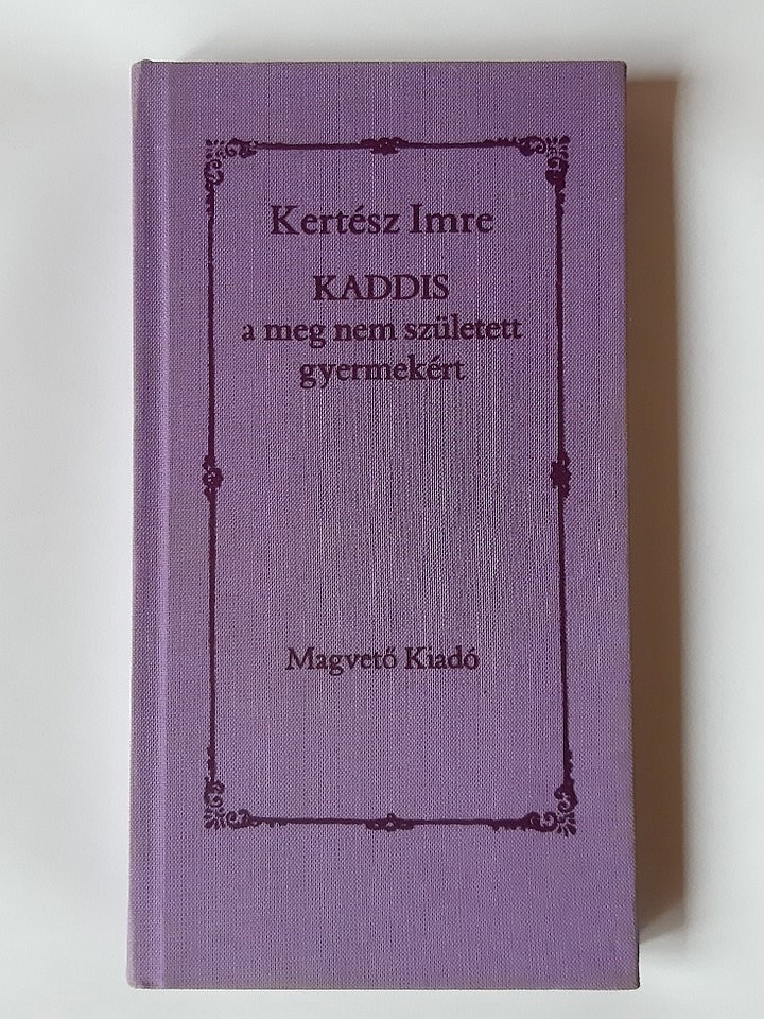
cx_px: 382
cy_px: 510
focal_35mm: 27
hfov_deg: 51.4
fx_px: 795
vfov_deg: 65.3
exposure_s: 1/33
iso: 400
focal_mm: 3.93
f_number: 1.7
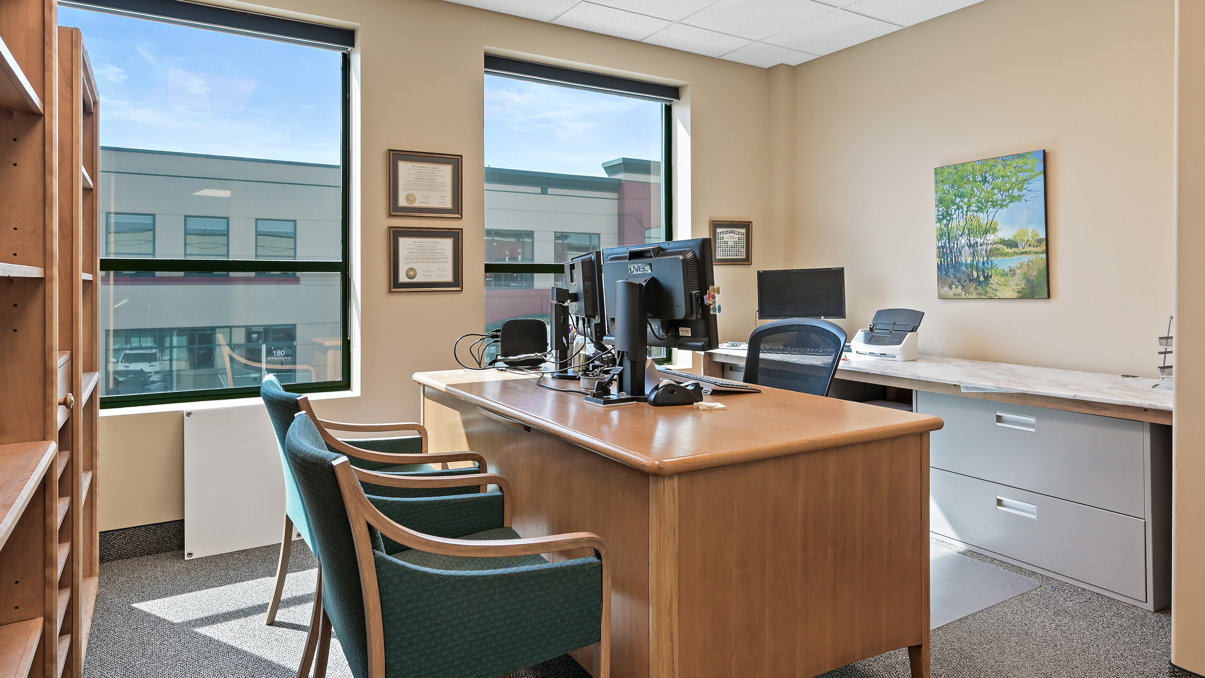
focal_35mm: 22
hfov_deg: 82.0
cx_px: 585
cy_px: 271
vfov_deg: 51.8
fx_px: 693
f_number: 8
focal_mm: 15.5
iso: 100
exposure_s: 1/2
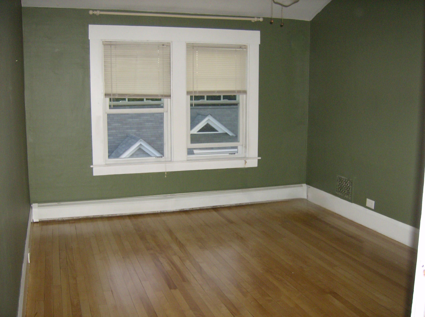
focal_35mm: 36
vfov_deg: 39.5
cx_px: 212
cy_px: 158
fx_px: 441
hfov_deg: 51.5
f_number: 2.8
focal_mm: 6
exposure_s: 1/60.2
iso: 200
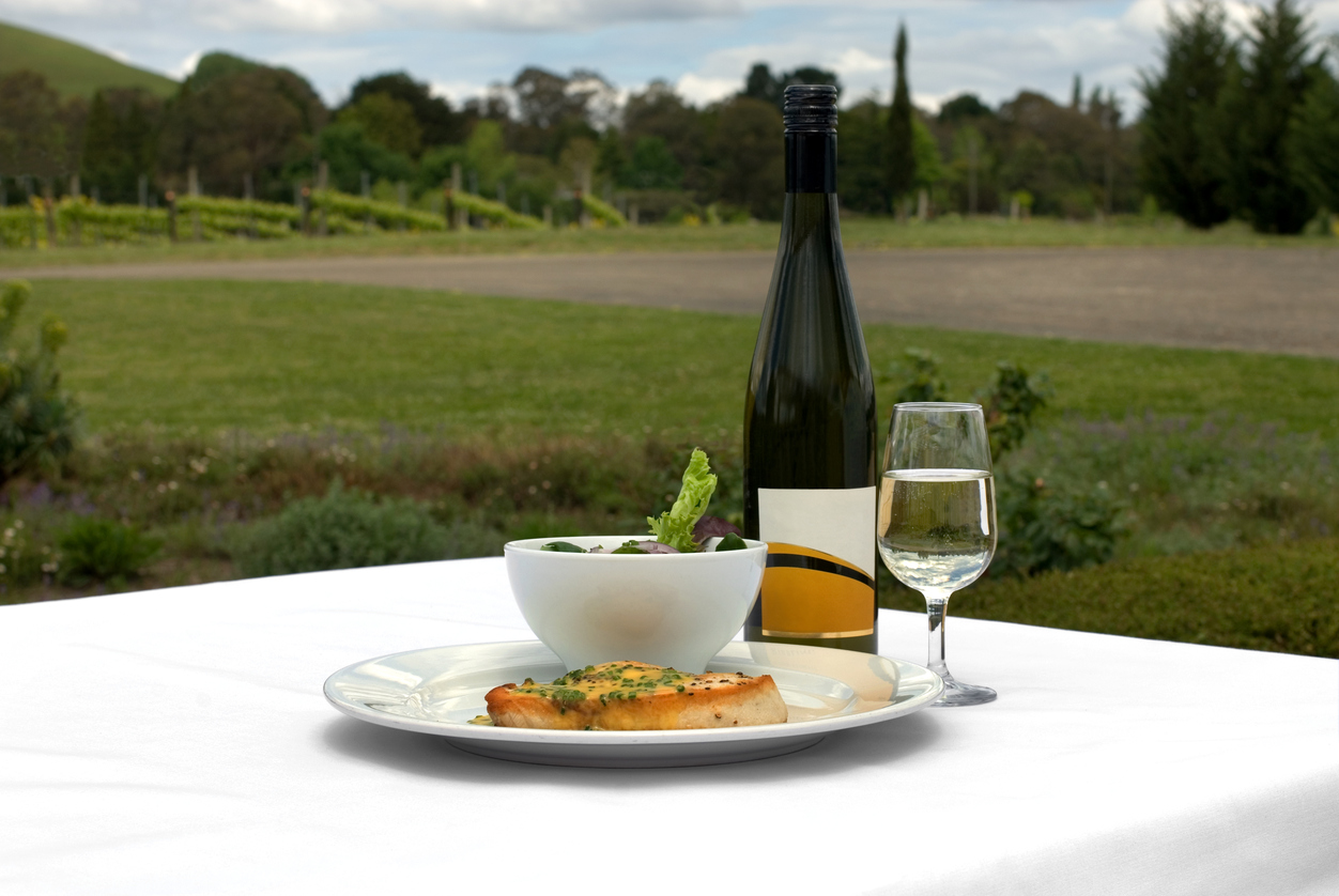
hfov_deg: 27.0
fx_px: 2793
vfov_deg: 18.2
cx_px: 670
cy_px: 448
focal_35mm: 75
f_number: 11
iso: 100
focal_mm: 50
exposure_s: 1/125
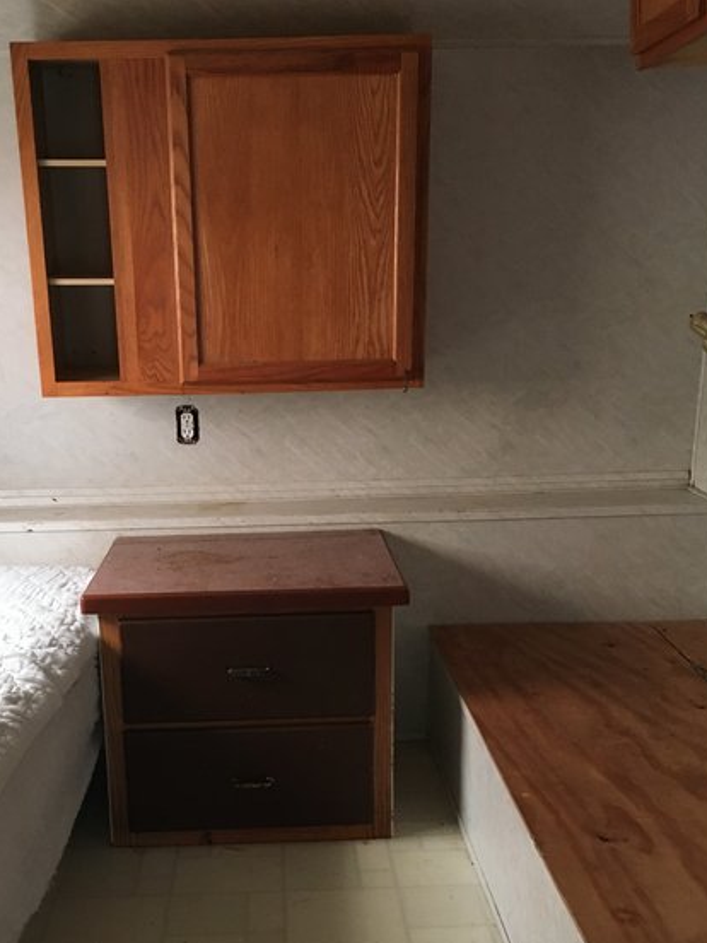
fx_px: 1144
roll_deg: -1.1
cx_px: 287
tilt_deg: -17.0
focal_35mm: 42
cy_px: 600
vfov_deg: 44.4
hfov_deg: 34.2
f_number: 2.2
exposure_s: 1/30
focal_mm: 4.15
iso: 200
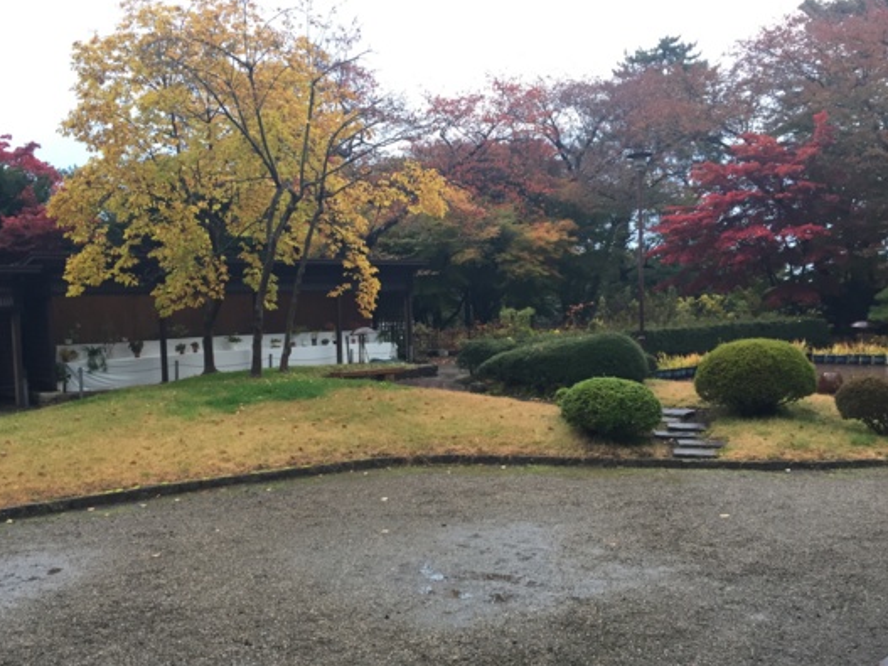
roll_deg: +2.5
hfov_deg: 55.3
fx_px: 846
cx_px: 398
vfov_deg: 42.9
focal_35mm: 33
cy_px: 352
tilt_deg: -3.2
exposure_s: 1/40
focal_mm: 4.15
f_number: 2.2
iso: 32
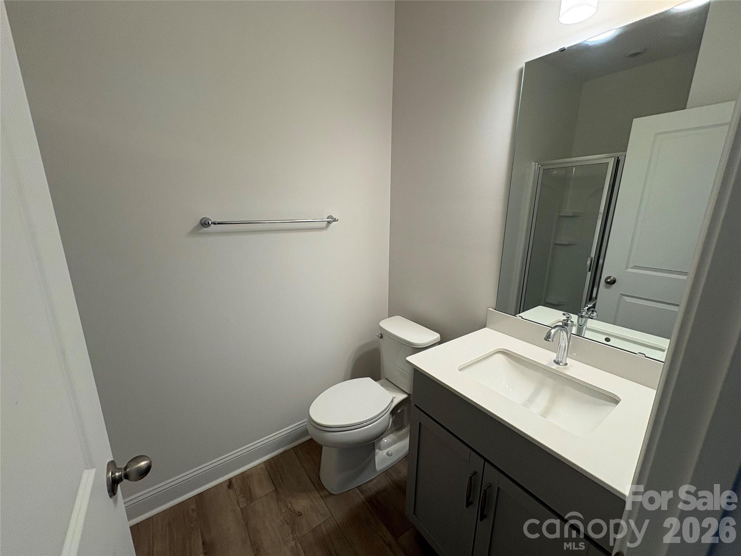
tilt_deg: -13.0
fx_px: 300
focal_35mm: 14
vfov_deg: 85.7
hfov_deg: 102.1
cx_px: 370
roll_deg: -0.7
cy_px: 278
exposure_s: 1/120
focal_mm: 2.22
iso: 125
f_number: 2.2
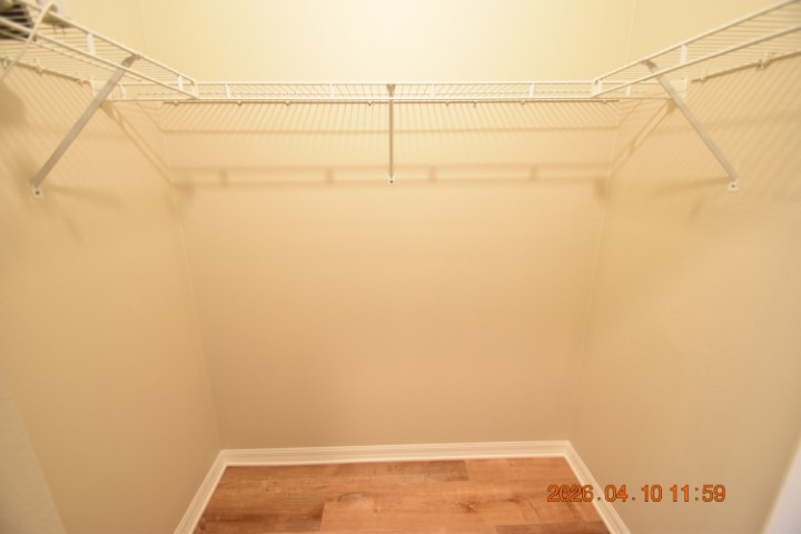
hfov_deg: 100.4
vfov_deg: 77.3
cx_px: 400
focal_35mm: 15
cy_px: 267
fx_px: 334
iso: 800
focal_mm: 10
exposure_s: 1/30
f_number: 3.5
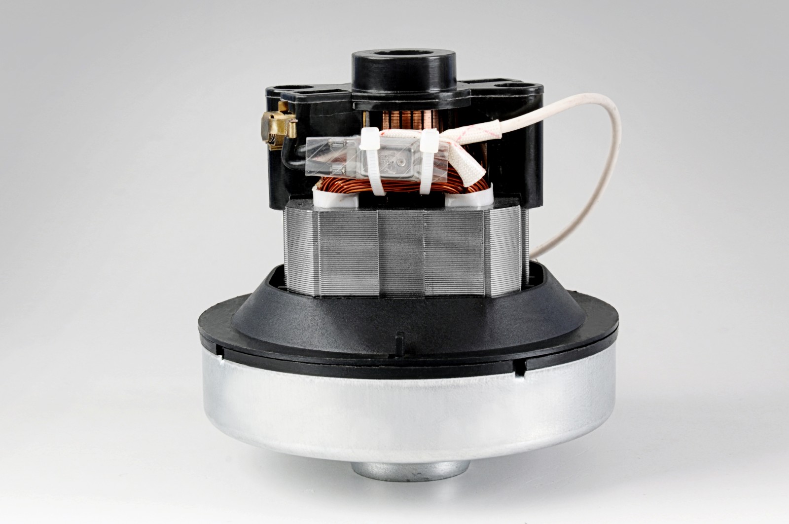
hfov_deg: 24.7
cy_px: 262
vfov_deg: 16.5
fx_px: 1806
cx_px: 394
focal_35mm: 82
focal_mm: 55
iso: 200
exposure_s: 1/80
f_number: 20
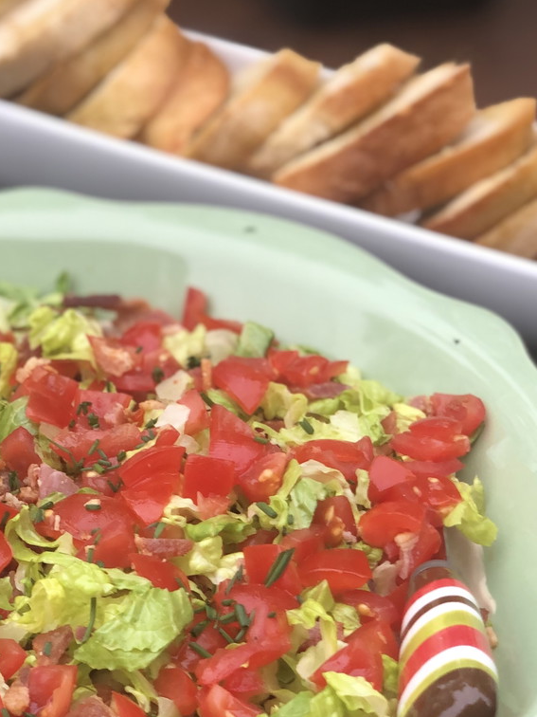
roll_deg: -2.5
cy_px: 318
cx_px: 105
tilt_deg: -30.6
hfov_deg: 13.4
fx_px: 2275
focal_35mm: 110
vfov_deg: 17.9
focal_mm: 6
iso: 16
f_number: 2.4
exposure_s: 1/122
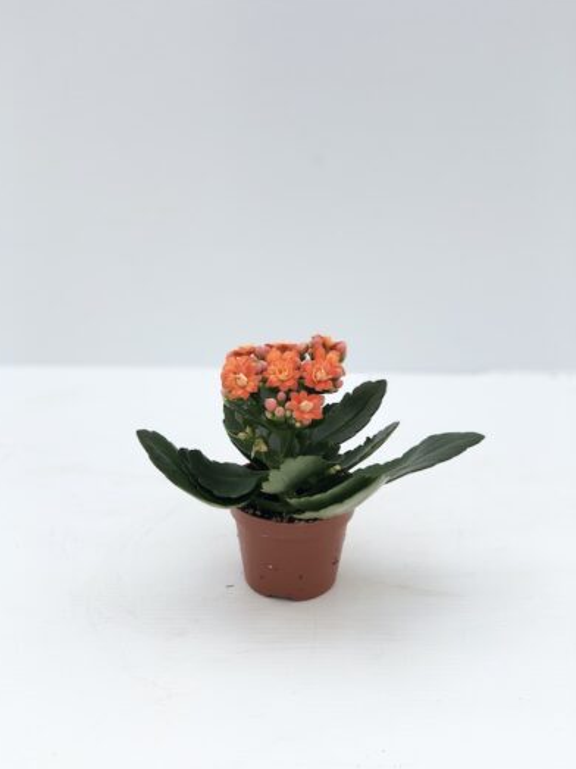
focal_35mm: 53
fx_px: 1176
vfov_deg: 36.2
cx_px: 284
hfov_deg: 27.5
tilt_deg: -25.1
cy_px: 387
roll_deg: -0.7
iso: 16
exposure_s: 1/119
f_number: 2.4
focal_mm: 6
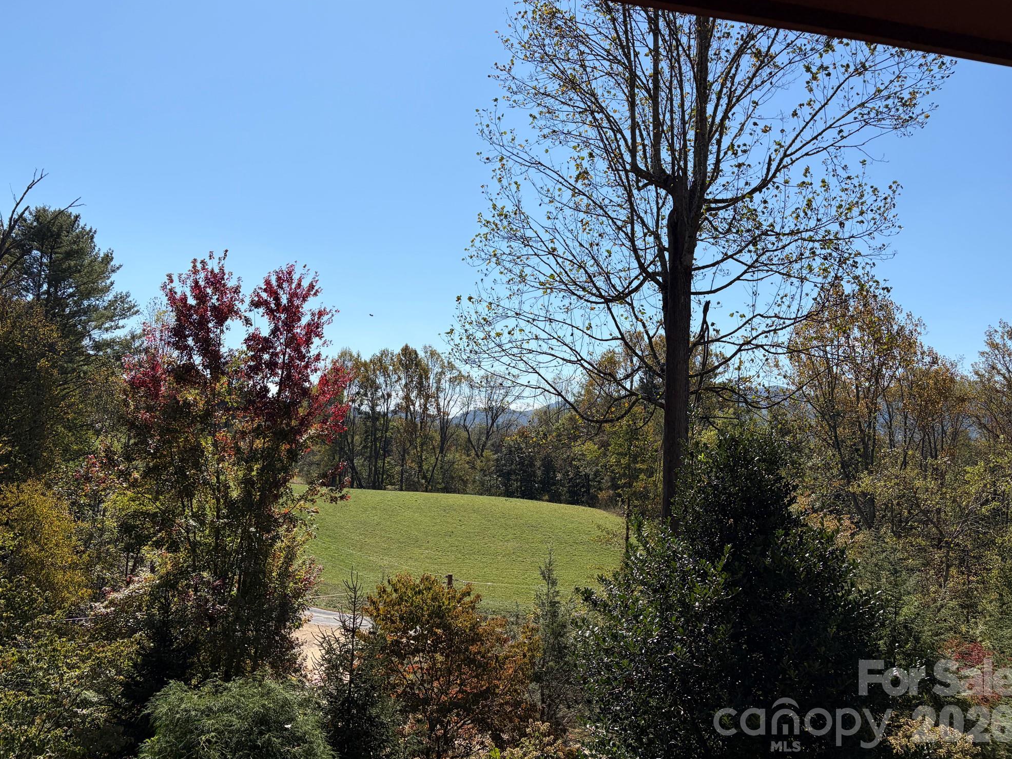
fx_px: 789
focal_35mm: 27
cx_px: 497
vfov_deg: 51.3
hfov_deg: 65.3
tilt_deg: +1.7
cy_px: 366
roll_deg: -1.5
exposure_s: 1/6993
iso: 64
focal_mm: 5.96
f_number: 1.6
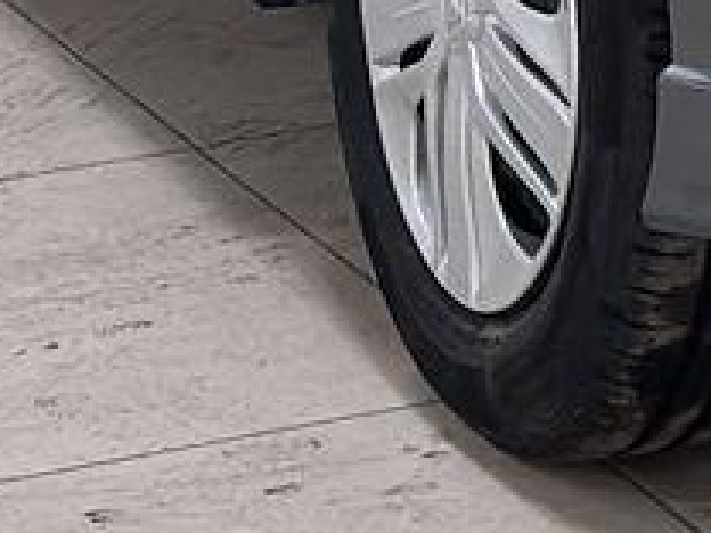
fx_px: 6819
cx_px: 1152
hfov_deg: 5.9
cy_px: -1008
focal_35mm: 332
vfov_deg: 4.3
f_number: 1.78
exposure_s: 1/100
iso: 125
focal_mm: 6.86
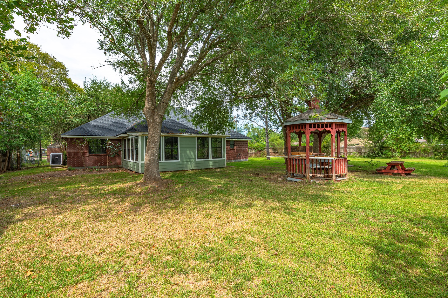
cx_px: 224
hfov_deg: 90.0
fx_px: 224
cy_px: 149
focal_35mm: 18
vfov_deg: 67.3
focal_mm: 18
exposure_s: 1/100
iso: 125
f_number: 13
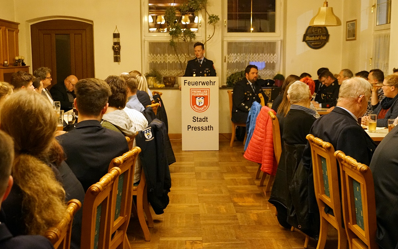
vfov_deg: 29.9
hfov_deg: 46.2
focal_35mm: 43
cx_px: 199
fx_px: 466
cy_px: 122
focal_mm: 28
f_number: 4.5
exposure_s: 1/15
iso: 3200
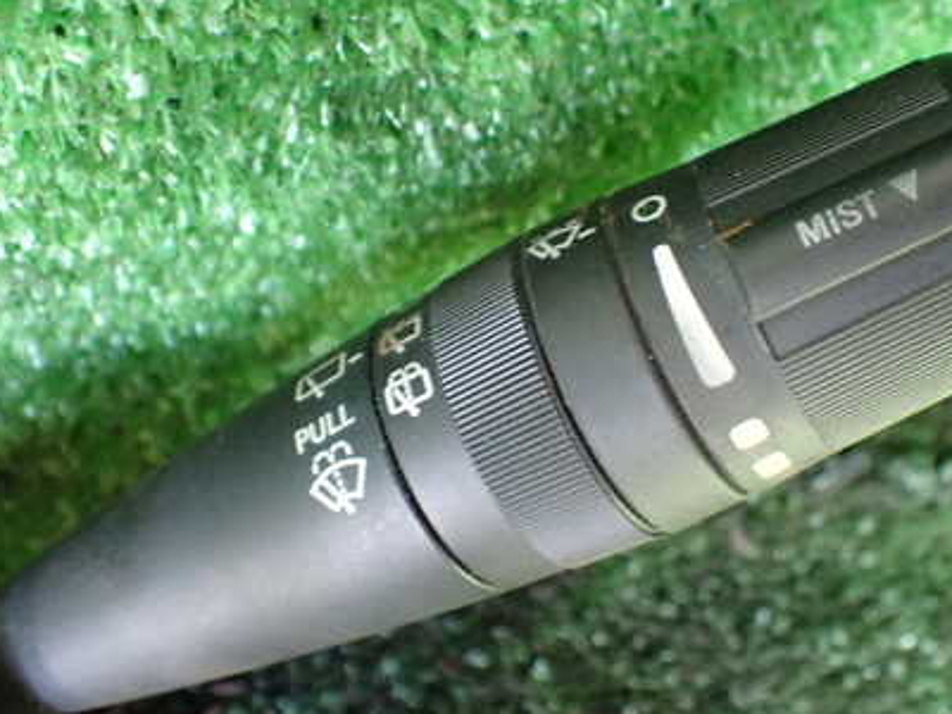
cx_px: 509
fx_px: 1238
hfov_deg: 42.1
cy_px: 362
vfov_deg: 32.2
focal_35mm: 45
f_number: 2.3
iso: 800
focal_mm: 5.4
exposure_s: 1/40
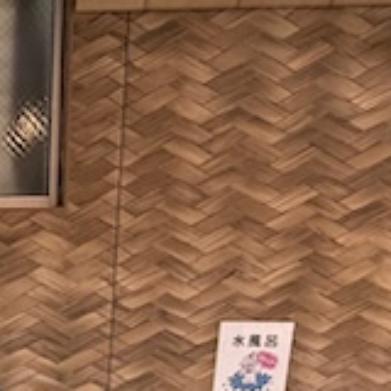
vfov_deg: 29.0
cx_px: -81
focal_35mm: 54
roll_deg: +0.9
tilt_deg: -12.8
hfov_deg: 27.7
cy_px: 414
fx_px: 690
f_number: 2.2
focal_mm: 2.22
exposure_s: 1/50
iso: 320
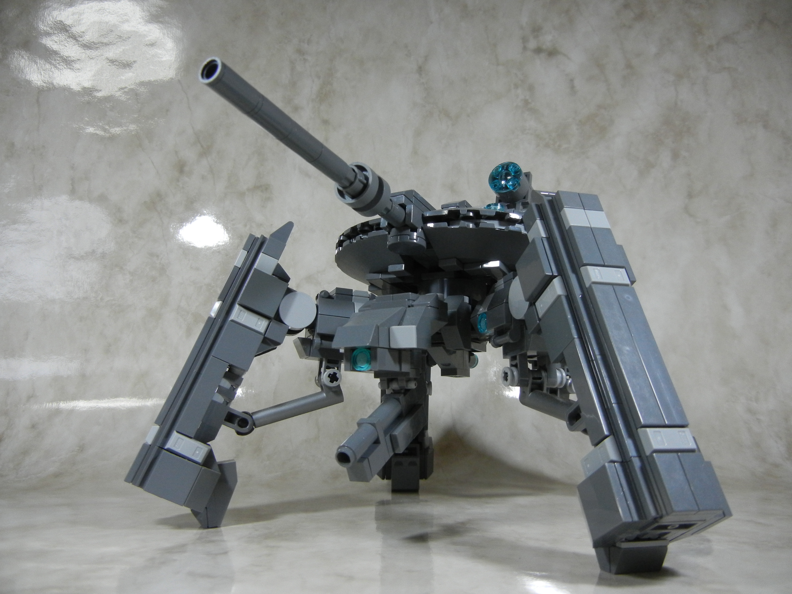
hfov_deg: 60.0
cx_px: 396
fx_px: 686
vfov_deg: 46.8
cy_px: 297
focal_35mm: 30
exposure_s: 1/87.5
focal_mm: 5.4
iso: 400
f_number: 3.5
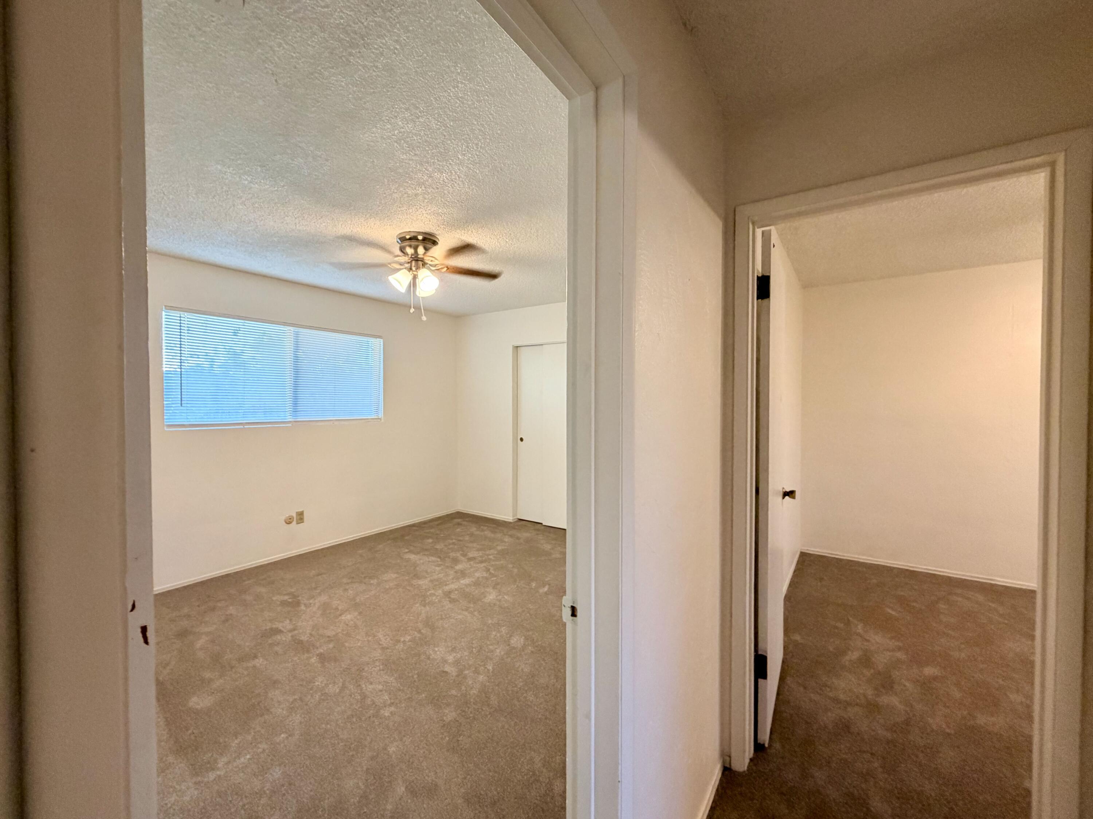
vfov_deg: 85.7
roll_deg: +0.4
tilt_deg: -1.7
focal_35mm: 14
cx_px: 546
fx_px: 442
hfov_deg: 102.1
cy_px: 410
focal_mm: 2.22
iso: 250
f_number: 2.2
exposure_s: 1/60
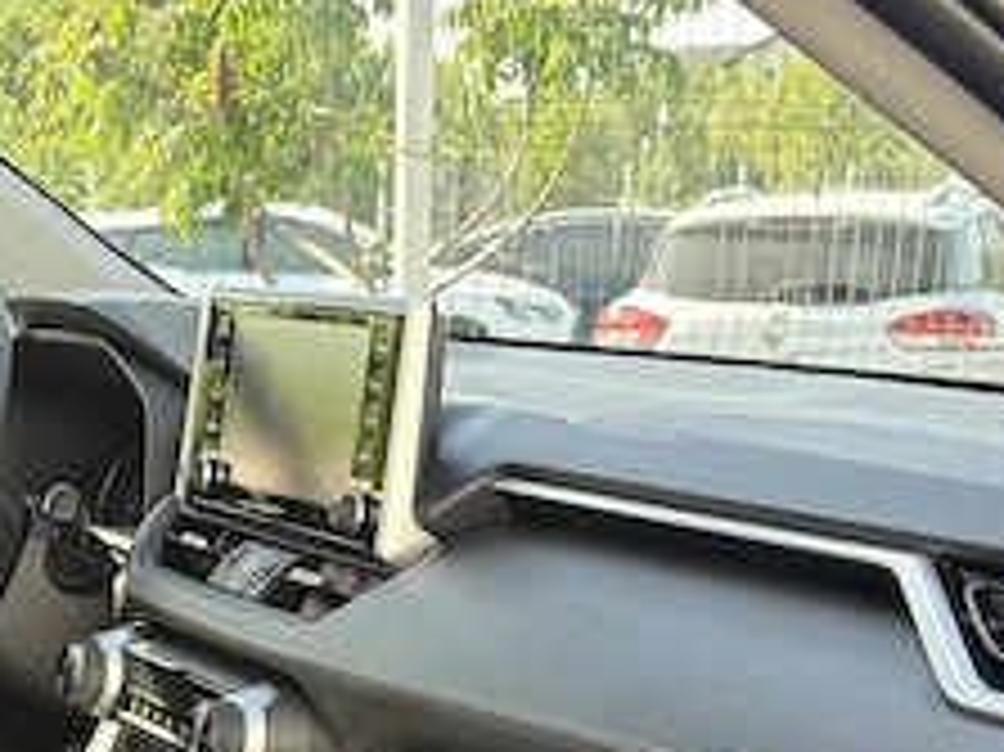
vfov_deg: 19.2
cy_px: 1004
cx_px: 261
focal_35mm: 70
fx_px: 2029
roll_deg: +1.1
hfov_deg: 27.4
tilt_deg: -20.9
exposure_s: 1/173
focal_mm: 5.96
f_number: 1.6
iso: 50
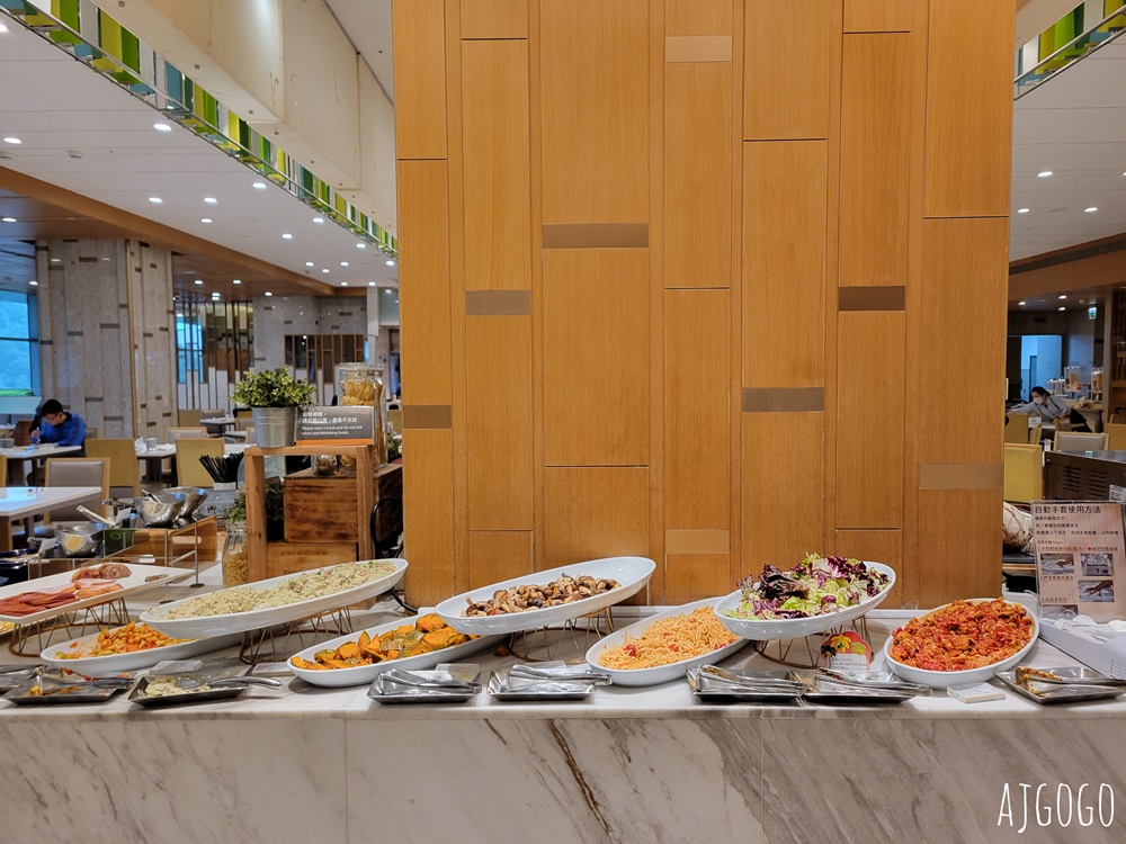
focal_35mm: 26
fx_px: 846
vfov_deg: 53.1
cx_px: 563
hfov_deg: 67.3
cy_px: 422
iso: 160
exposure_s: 1/120
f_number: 1.8
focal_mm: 5.4
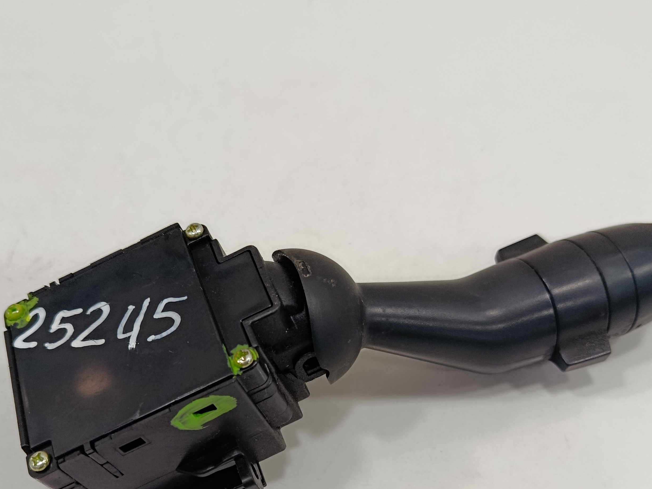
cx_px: 324
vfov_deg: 35.8
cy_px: 379
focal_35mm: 39
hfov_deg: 47.9
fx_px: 735
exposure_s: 1/100
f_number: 1.7
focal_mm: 5.24
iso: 871
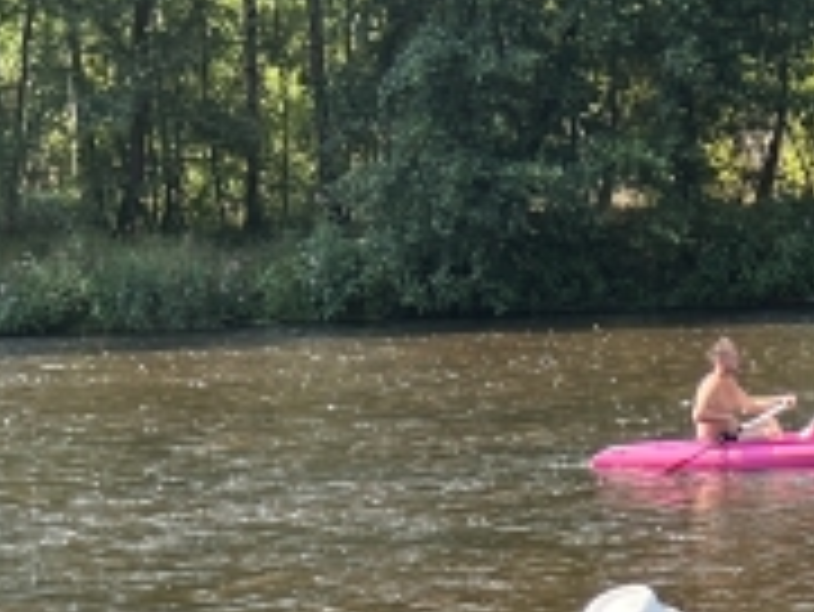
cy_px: 1323
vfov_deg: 11.3
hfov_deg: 16.9
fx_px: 2706
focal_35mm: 115
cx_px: 679
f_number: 1.5
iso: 50
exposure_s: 1/775
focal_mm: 5.7
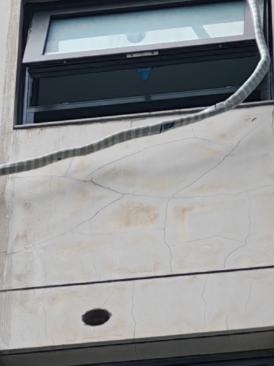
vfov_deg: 5.4
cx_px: -99
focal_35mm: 364
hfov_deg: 4.1
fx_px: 3840
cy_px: 527
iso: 50
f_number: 2.4
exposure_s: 1/210
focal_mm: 8.67
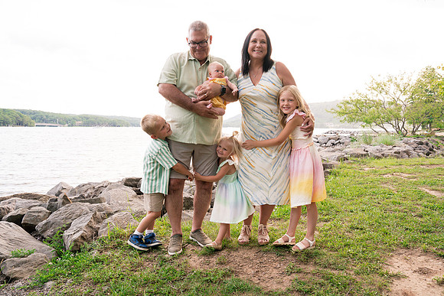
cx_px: 230
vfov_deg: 51.0
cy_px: 151
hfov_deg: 71.1
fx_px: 311
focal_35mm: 25
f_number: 5.6
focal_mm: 24
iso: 800
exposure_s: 1/200
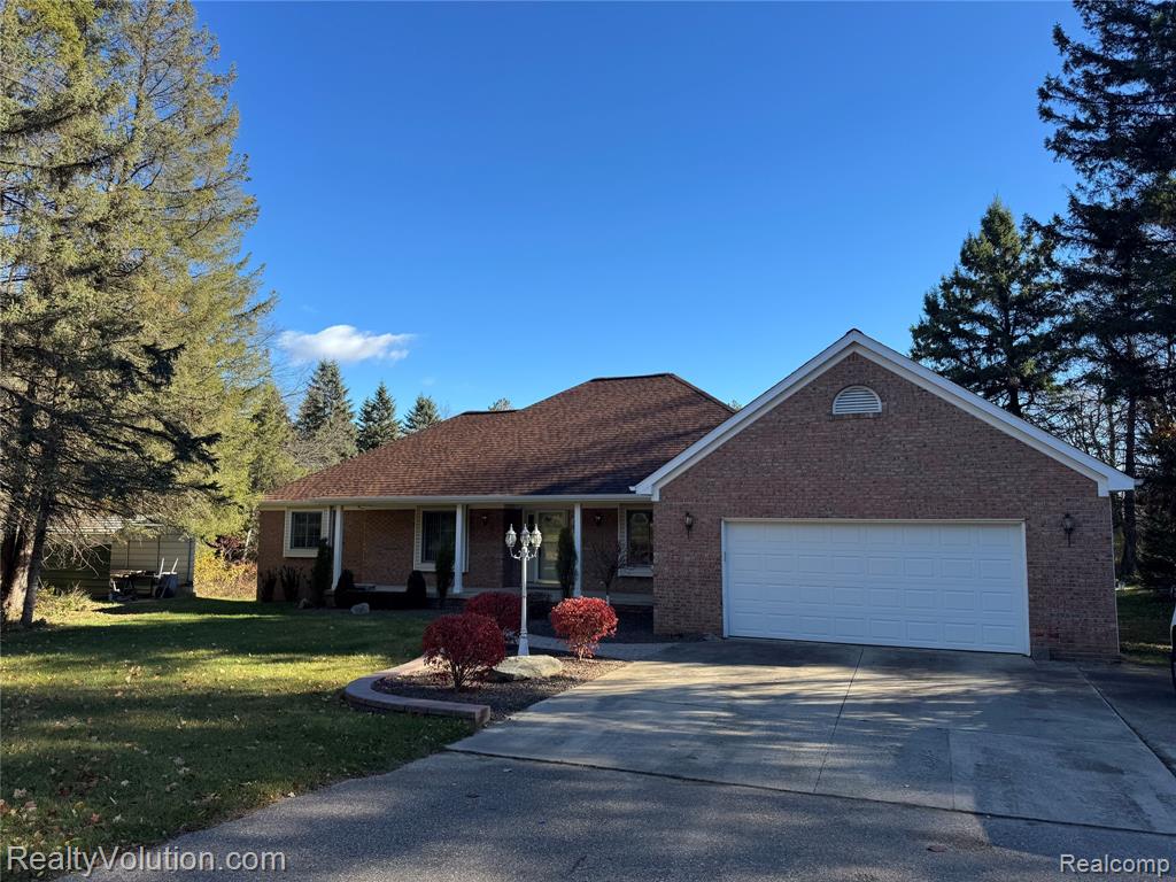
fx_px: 815
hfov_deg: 71.6
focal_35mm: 24
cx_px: 588
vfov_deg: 56.8
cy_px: 441
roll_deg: +0.1
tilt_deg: +5.1
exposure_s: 1/2105
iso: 80
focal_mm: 6.76
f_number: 1.78
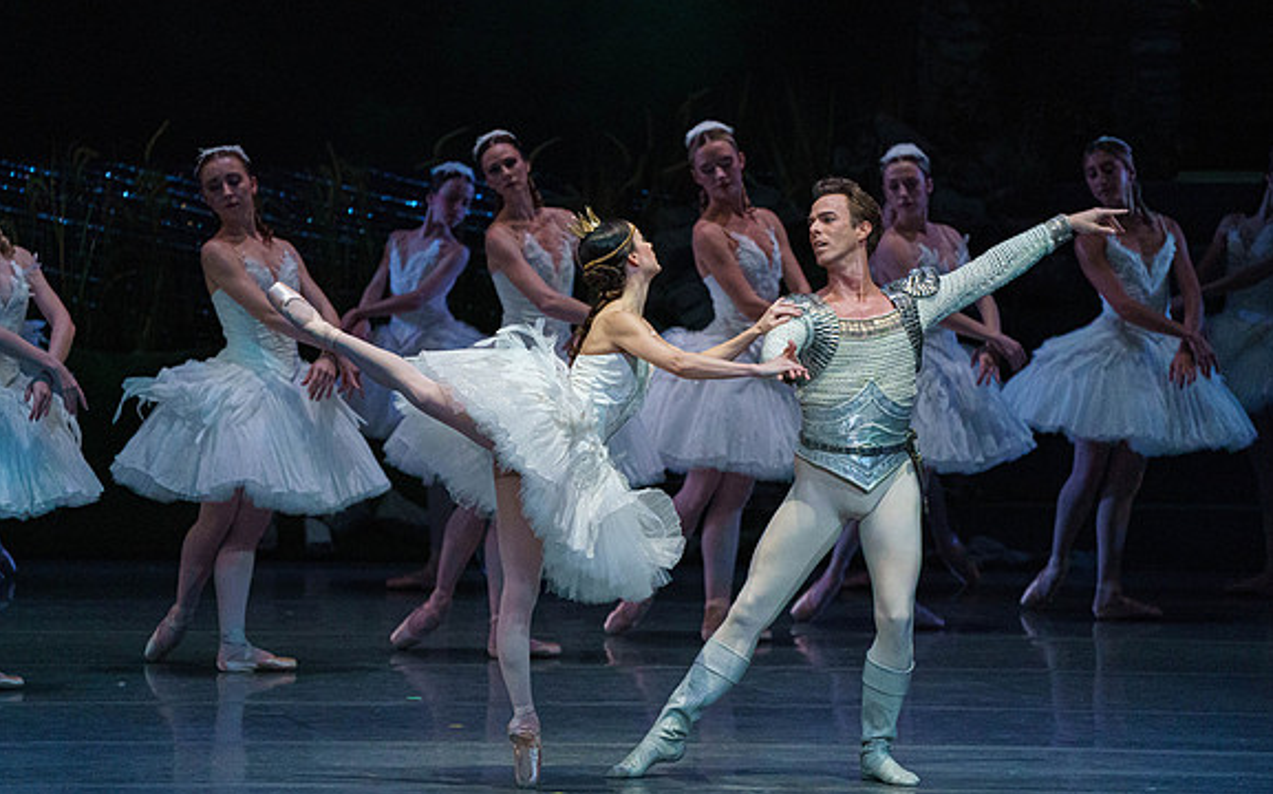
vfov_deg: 3.5
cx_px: 638
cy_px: 421
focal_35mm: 373
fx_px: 12934
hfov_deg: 5.6
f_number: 5.6
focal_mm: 364
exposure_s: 1/250
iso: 8000
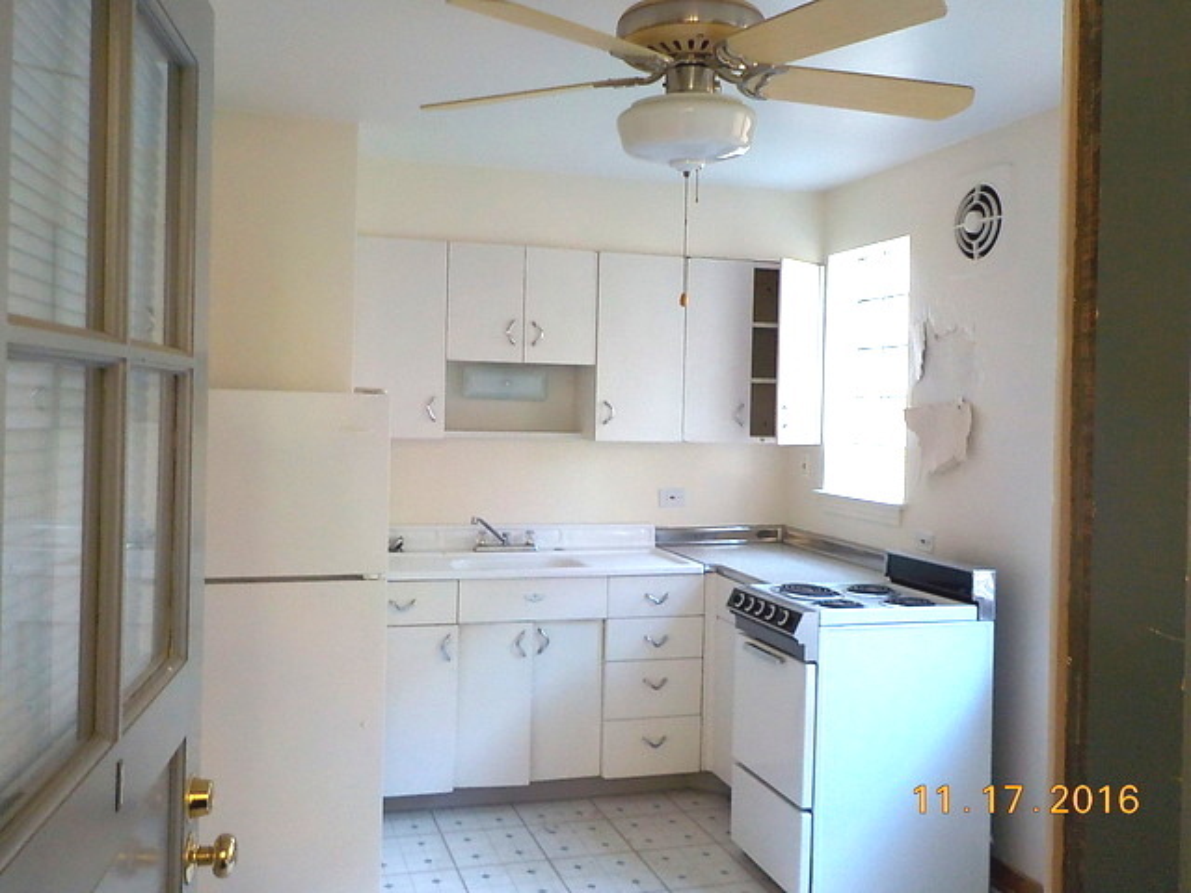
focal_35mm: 30
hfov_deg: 60.0
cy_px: 446
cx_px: 596
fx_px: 1032
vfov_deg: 46.8
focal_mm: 4.1
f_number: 3.3
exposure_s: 1/30
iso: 250
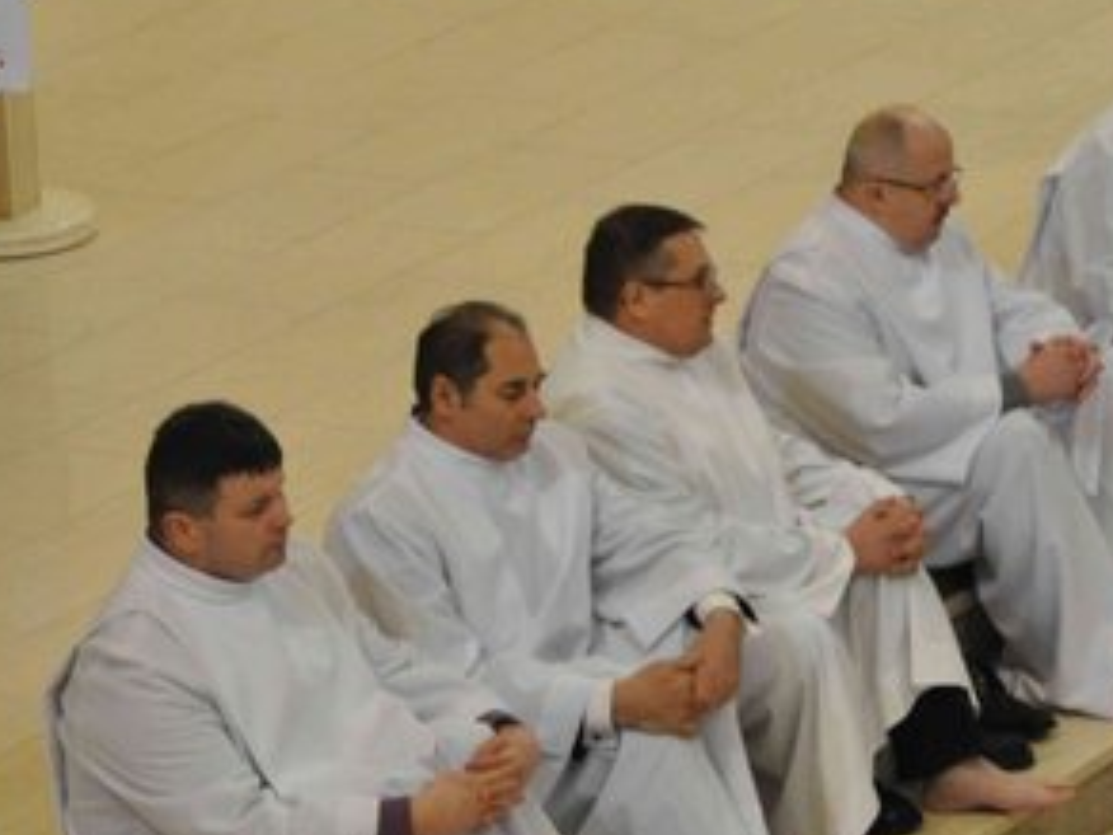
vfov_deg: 5.8
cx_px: 1124
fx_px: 8263
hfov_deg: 7.7
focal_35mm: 257
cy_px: 404
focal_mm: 80
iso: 1600
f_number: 7.1
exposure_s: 1/30
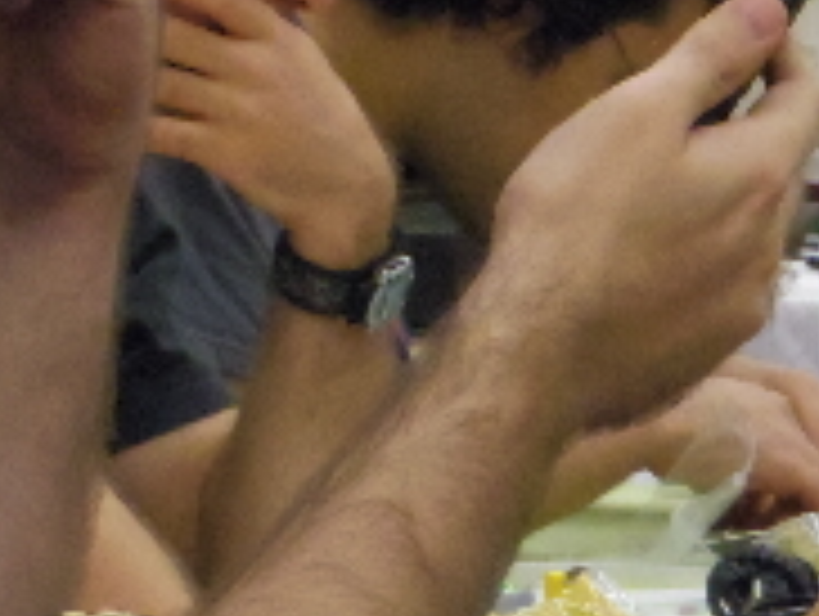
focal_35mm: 273
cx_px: 1238
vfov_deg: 5.4
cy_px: 1003
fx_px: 6468
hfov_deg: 7.1
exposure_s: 1/100
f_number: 6.3
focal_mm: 14.9
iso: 2500
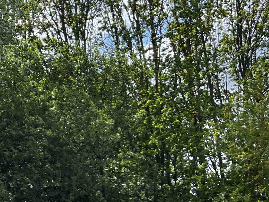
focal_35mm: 87
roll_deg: +3.9
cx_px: -102
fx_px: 676
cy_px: 208
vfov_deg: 16.6
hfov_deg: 20.2
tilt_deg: +4.7
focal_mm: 5.7
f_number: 1.5
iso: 50
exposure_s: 1/2165
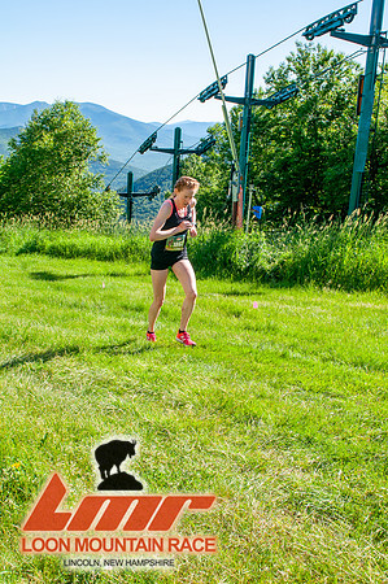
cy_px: 292
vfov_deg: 53.2
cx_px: 194
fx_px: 583
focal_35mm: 36
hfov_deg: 36.8
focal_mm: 24
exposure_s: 1/320
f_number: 8
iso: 200
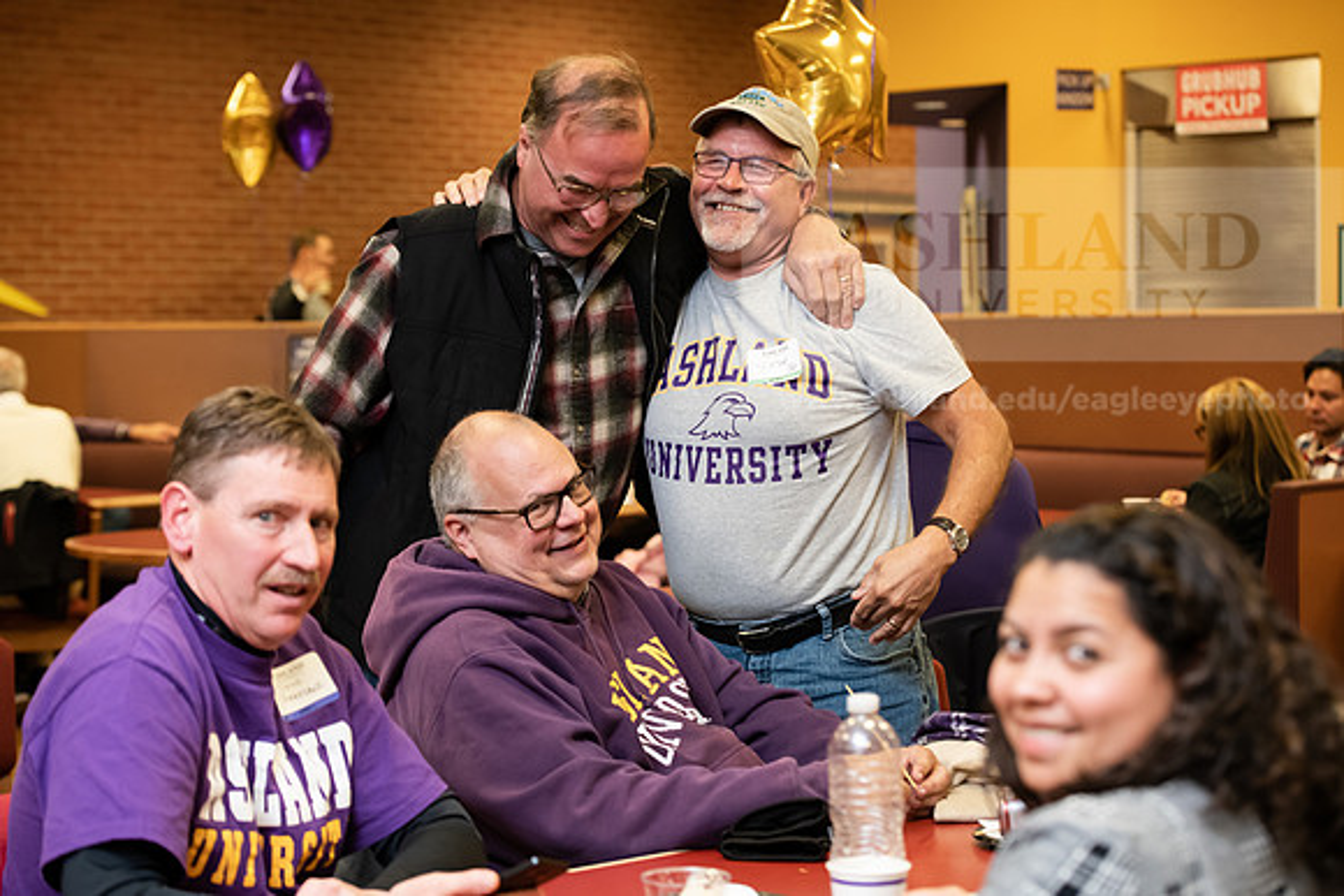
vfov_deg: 18.2
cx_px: 672
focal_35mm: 75
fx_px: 2801
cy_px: 448
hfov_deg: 27.0
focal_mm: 75
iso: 1600
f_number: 4
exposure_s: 1/160
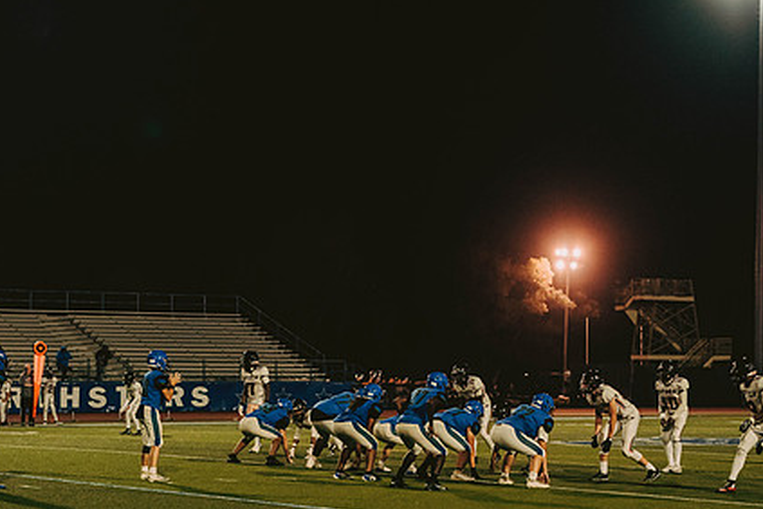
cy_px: 328
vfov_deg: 14.2
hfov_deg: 21.2
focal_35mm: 96
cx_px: 411
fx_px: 2035
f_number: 2.8
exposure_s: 1/1000
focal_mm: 70
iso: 2500
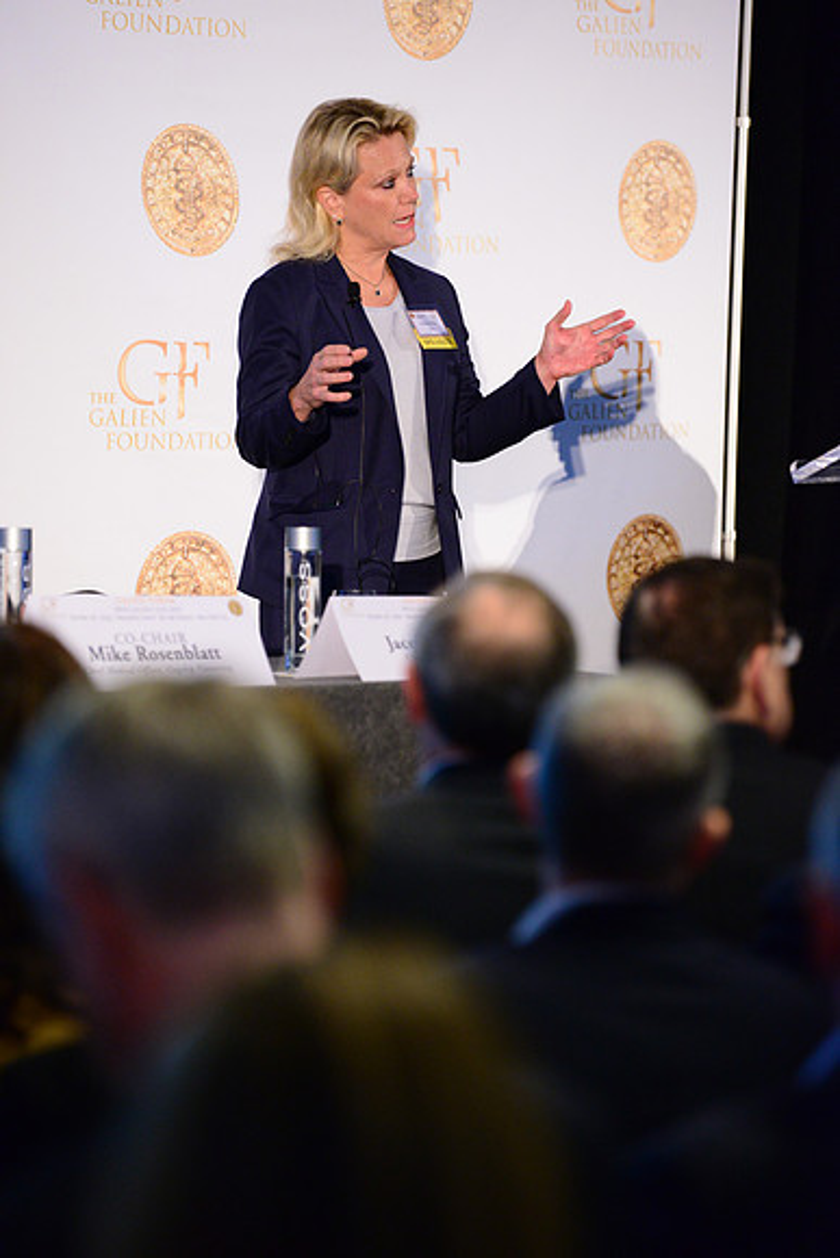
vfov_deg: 14.2
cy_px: 629
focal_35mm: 145
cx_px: 420
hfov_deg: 9.5
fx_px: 5072
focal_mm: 145
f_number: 2.8
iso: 4000
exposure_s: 1/250
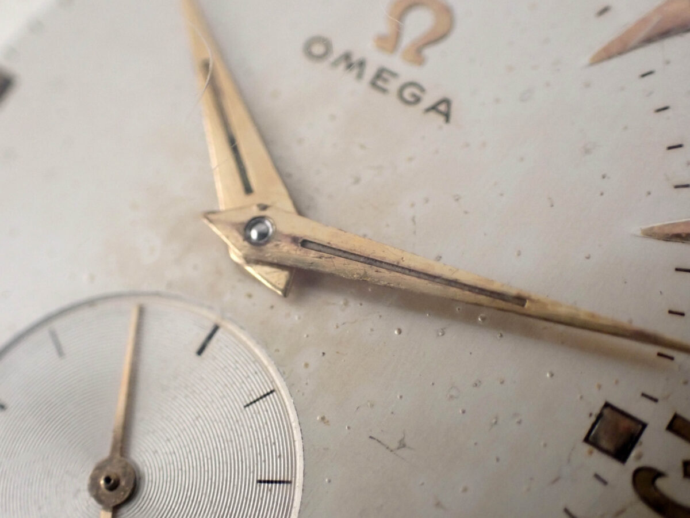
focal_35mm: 77
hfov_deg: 25.3
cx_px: 345
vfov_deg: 19.1
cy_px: 259
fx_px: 1535
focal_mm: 13.65
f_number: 4.1
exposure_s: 1/80
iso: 800
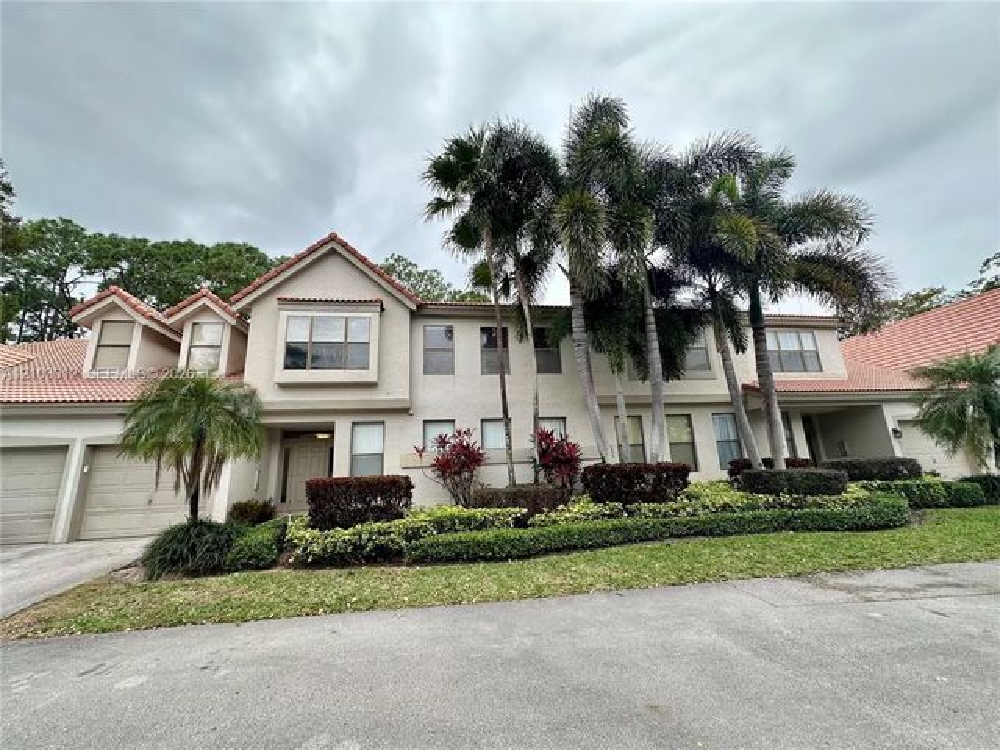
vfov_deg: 85.7
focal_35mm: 14
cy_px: 375
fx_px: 404
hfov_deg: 102.1
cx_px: 500
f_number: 2.2
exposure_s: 1/381
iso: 40
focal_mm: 2.22
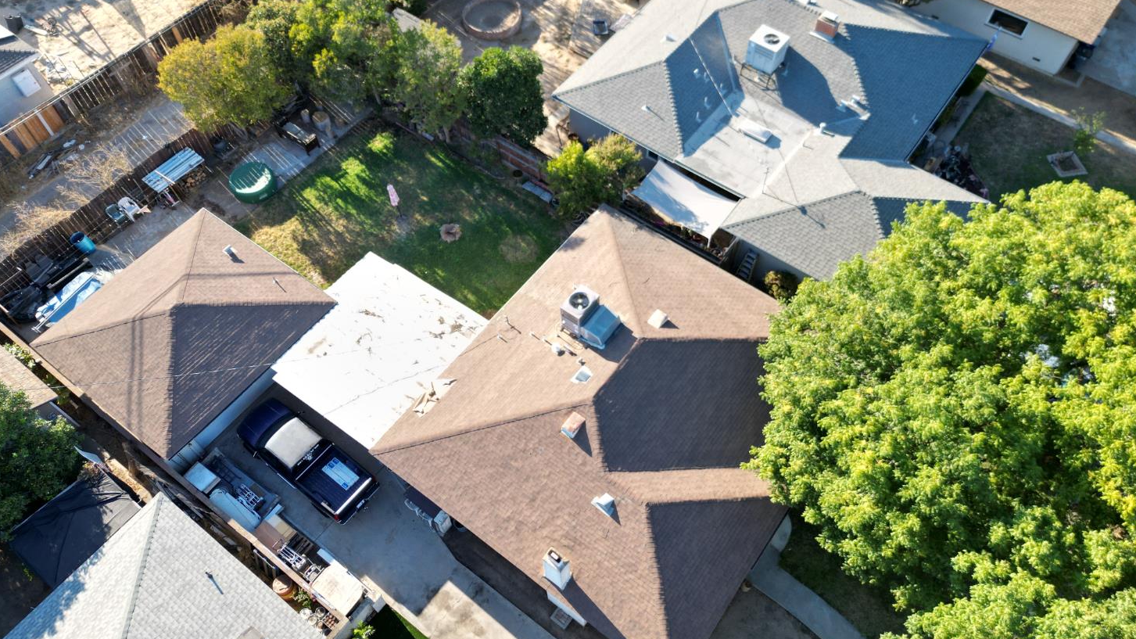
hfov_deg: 69.9
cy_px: 309
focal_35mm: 27
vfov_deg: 42.9
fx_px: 813
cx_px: 583
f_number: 1.7
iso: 110
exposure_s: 1/640
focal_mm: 6.72
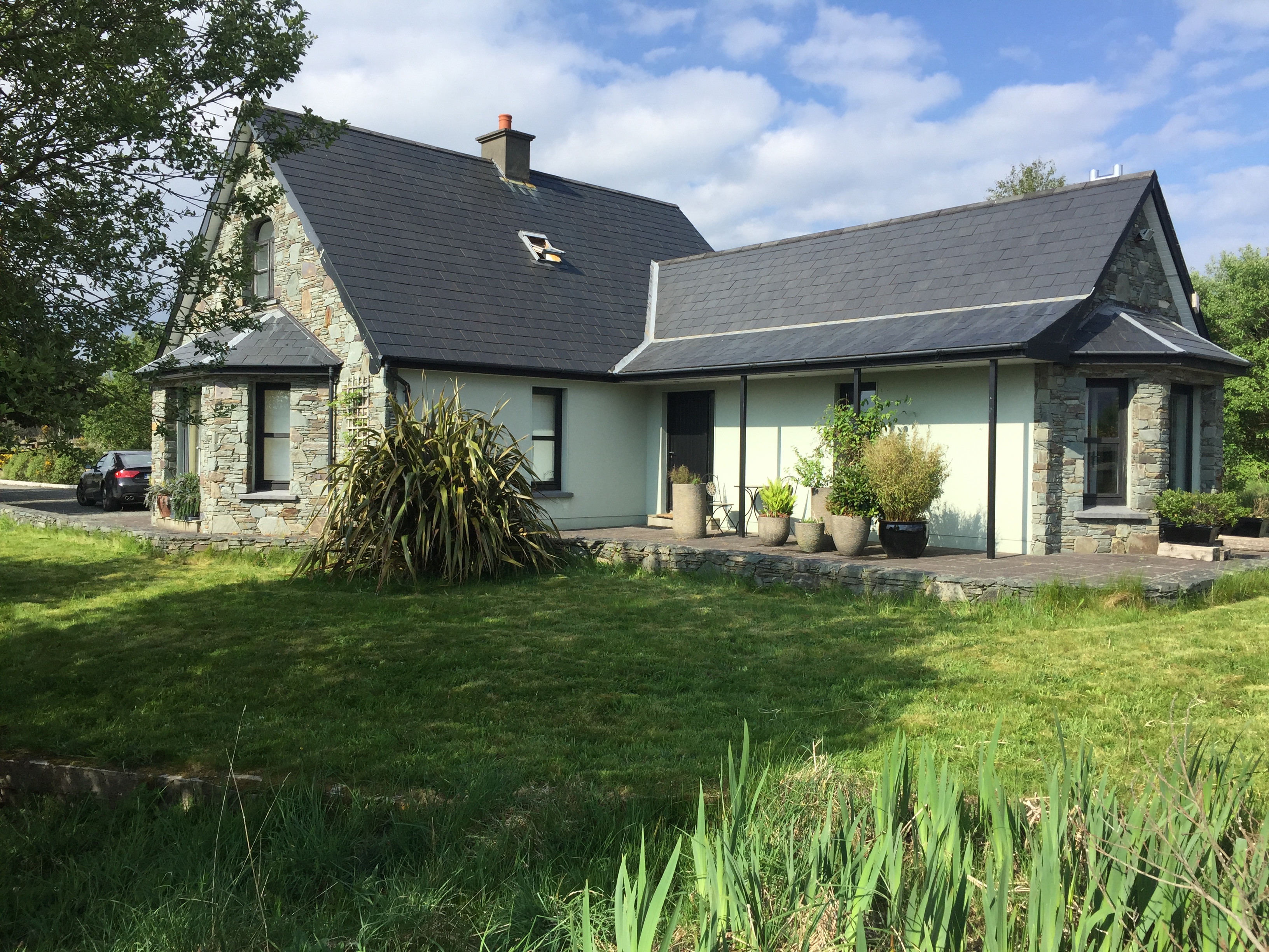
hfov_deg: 61.7
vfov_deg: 48.2
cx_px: 634
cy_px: 476
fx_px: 1063
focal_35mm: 29
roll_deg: -0.9
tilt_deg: -1.3
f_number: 2.2
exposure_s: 1/1721
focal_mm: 4.15
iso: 32
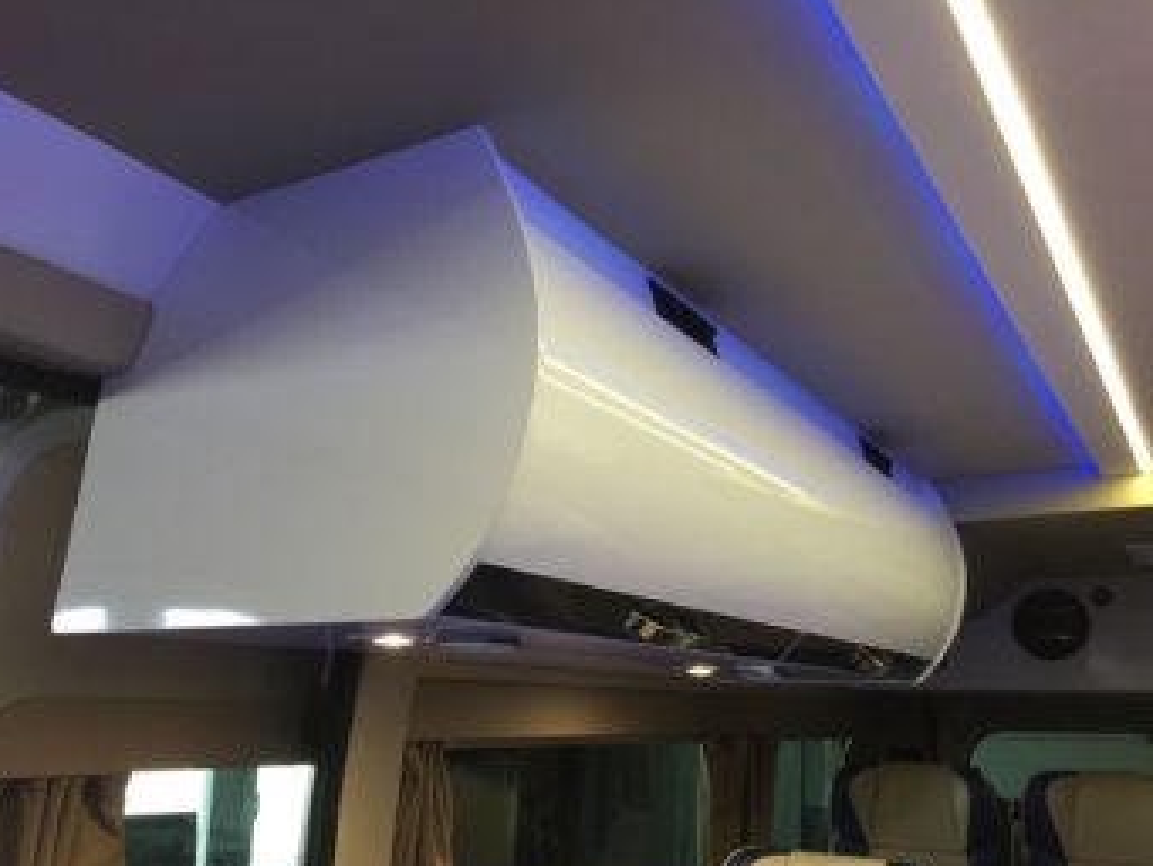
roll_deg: -2.5
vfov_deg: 41.7
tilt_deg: +11.3
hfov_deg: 53.9
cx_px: 558
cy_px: 494
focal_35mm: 34
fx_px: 1133
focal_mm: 4.15
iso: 64
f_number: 2.2
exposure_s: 1/33
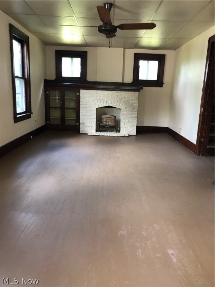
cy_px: 144
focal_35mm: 28
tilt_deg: -12.8
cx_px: 108
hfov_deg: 49.7
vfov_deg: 63.4
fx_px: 232
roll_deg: -4.6
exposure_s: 1/15
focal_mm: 3.99
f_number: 1.8
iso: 50
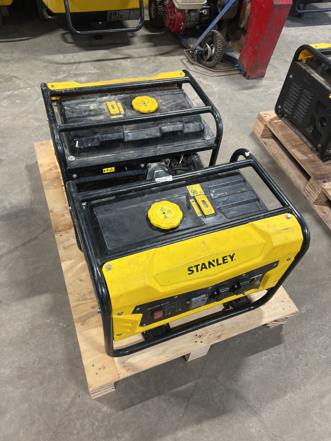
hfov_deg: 53.1
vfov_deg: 67.3
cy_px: 220
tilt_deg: -50.3
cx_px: 166
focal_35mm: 26
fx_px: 331
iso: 100
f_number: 1.5
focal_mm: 5.7
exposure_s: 1/50
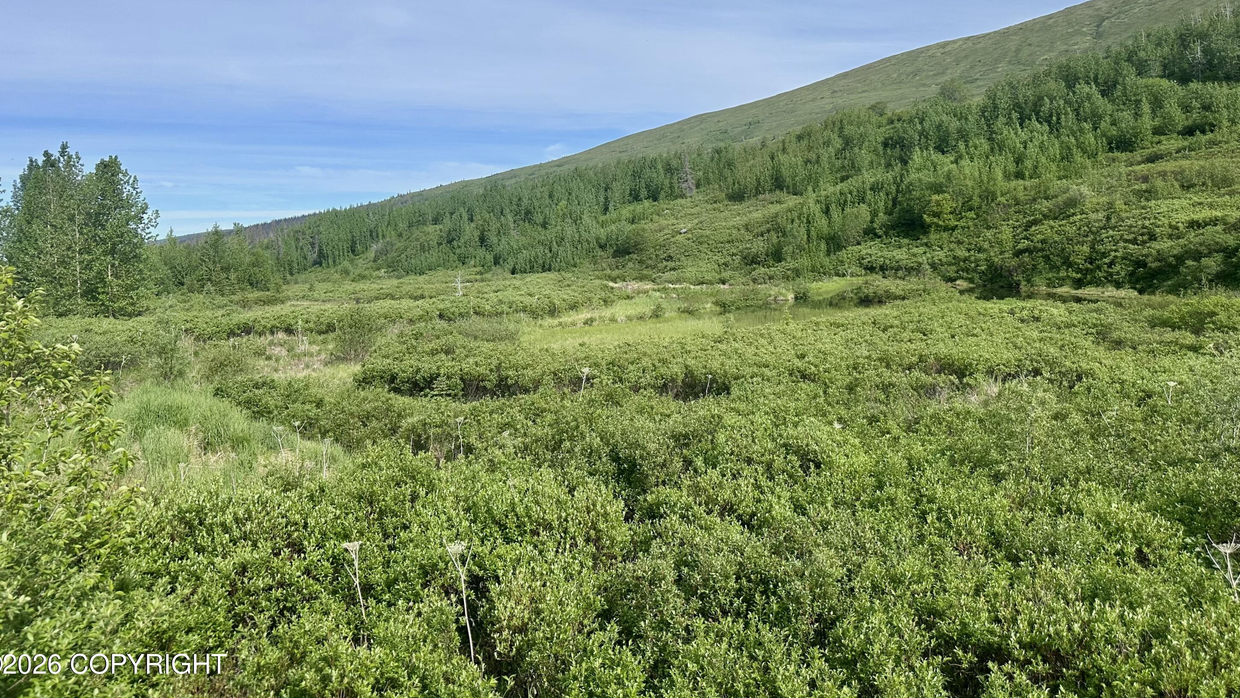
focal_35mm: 27
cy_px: 228
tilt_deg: +1.2
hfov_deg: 69.9
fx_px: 888
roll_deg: +1.9
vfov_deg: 42.3
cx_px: 620
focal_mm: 6.86
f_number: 1.78
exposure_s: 1/4762
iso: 80
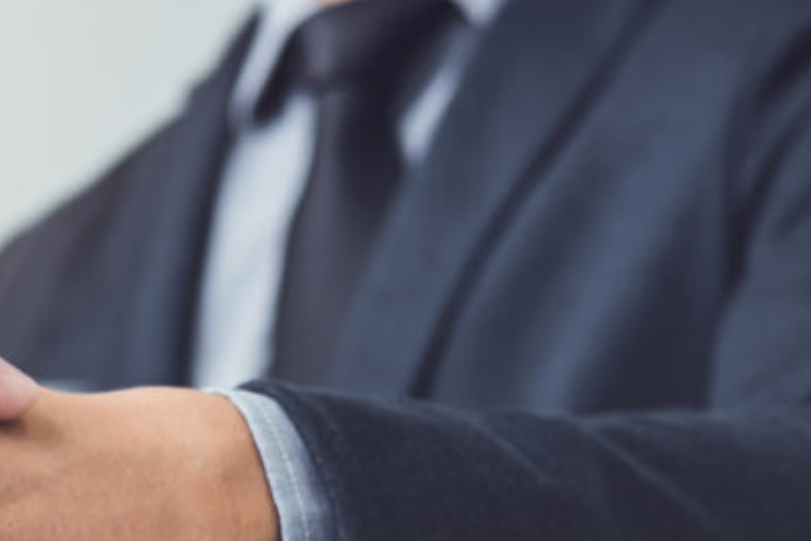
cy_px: 593
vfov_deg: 9.9
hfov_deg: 14.7
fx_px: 3086
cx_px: -14
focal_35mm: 137
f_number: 2.8
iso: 200
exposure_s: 1/125
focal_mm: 35
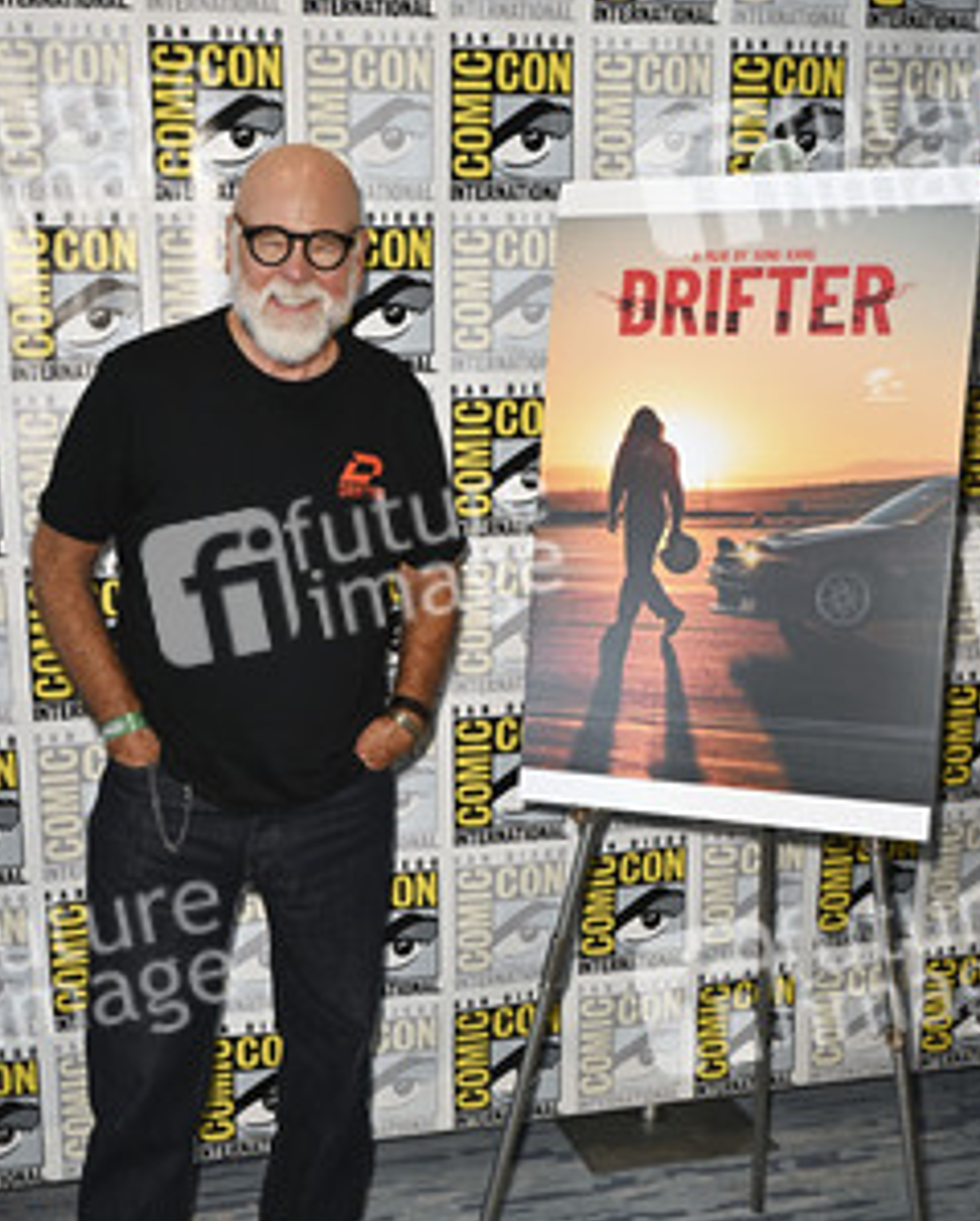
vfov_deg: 41.6
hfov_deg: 34.2
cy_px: 774
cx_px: 472
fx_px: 1593
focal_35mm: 44
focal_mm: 35
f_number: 5.6
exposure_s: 1/250
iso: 1250
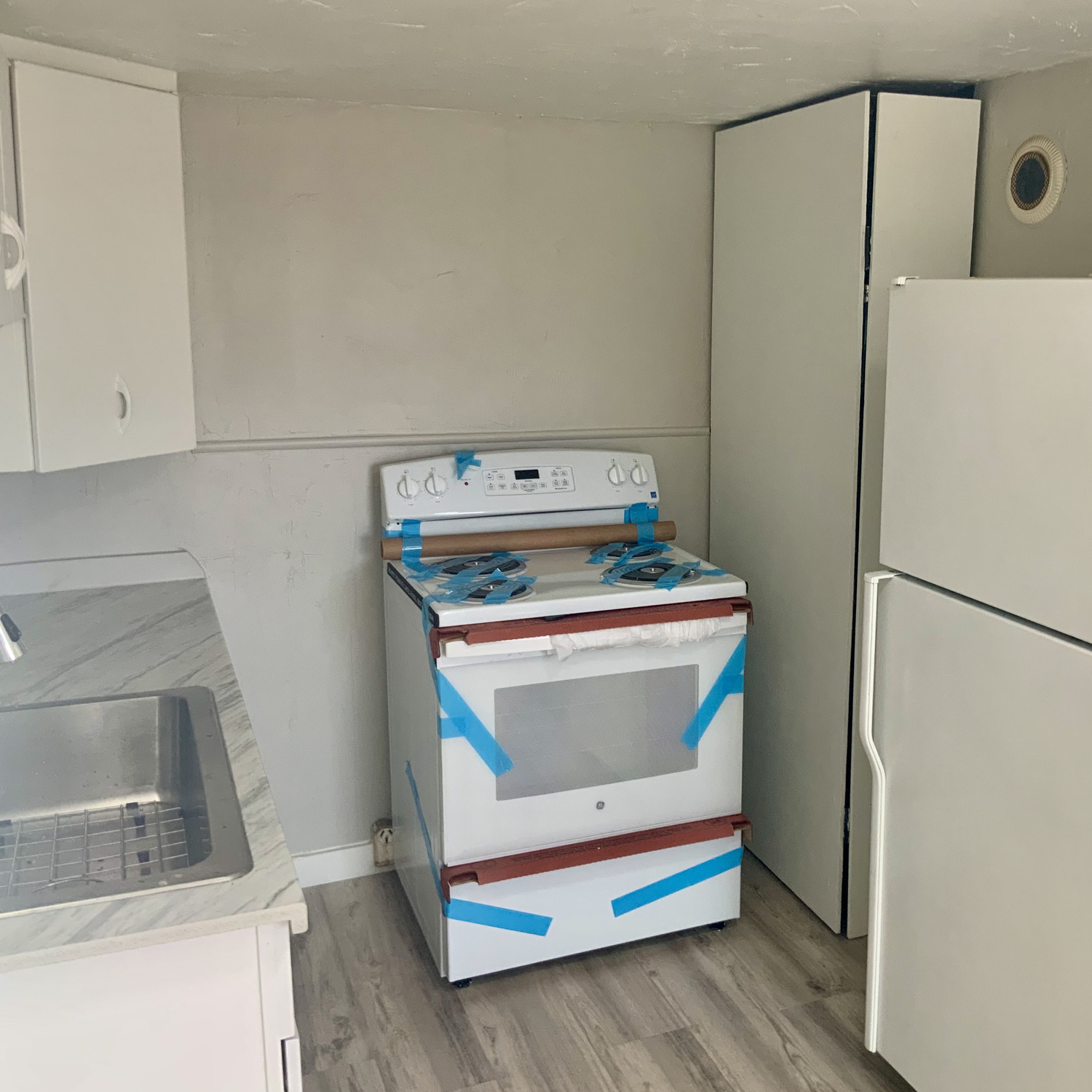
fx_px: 1249
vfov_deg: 47.2
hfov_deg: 46.6
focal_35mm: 35
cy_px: 549
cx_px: 706
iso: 50
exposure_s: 1/120
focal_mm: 3
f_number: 1.8
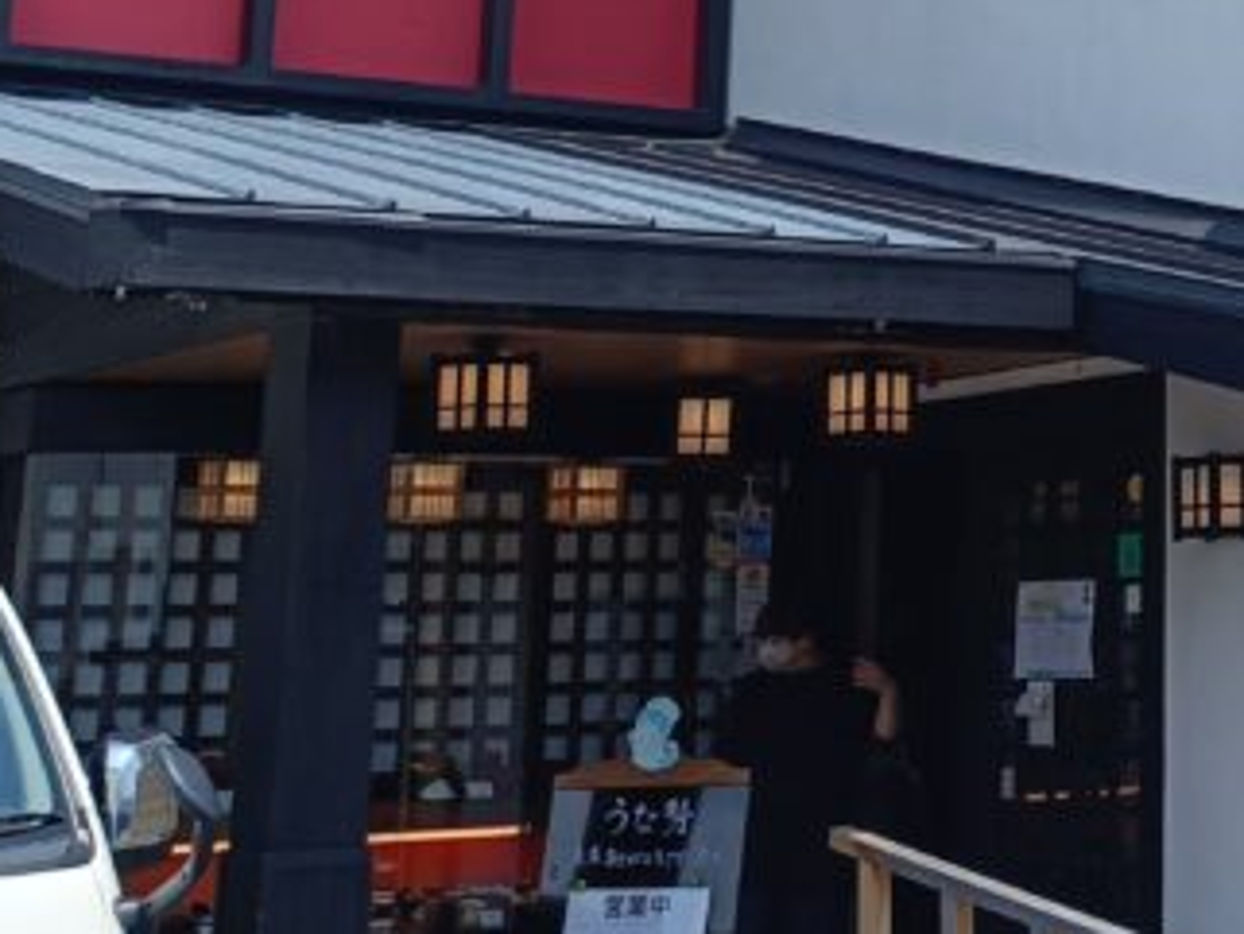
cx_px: 1391
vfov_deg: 17.0
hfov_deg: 22.2
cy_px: -202
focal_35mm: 83
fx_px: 2984
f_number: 1.7
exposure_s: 1/684
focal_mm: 4.7
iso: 64
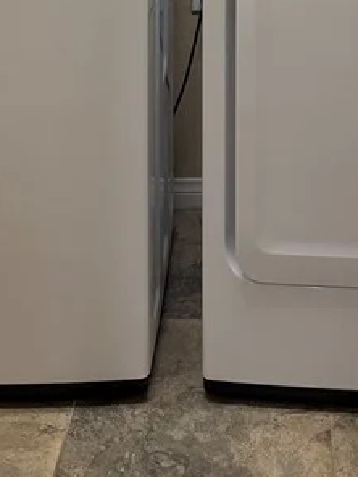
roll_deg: -0.4
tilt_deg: -2.4
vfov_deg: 19.2
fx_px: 1145
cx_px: 279
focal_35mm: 83
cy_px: -321
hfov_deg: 17.6
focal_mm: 6.76
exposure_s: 1/120
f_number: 1.78
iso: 200
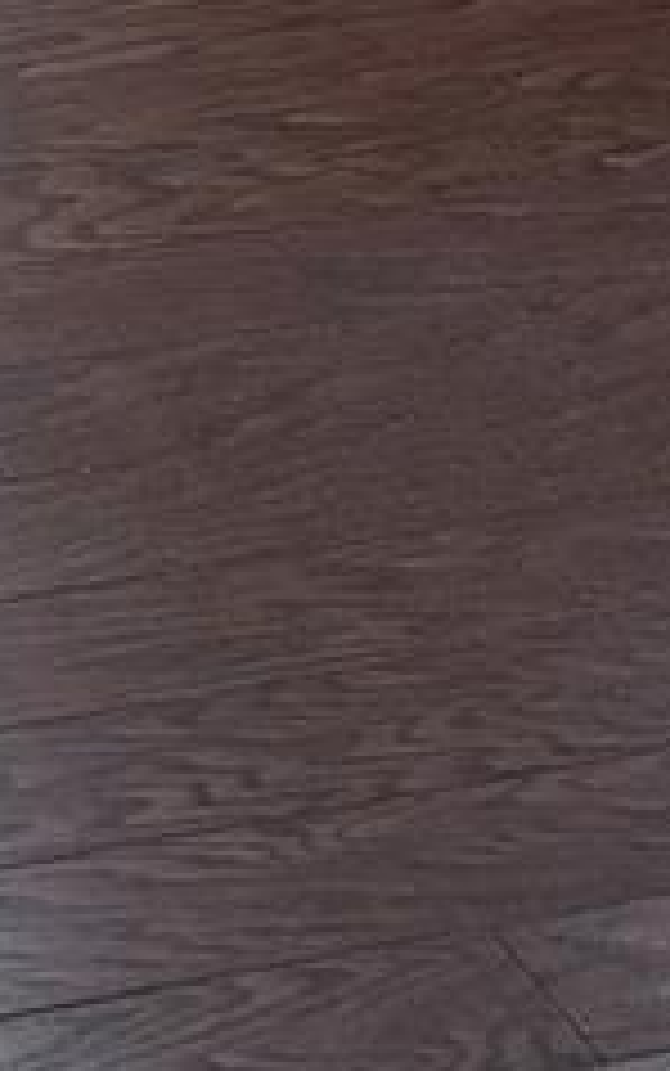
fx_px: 4786
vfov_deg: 10.4
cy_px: -1764
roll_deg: -0.8
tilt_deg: -8.7
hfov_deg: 7.2
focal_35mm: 164
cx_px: -1241
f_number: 1.78
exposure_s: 1/122
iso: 200
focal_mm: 6.76
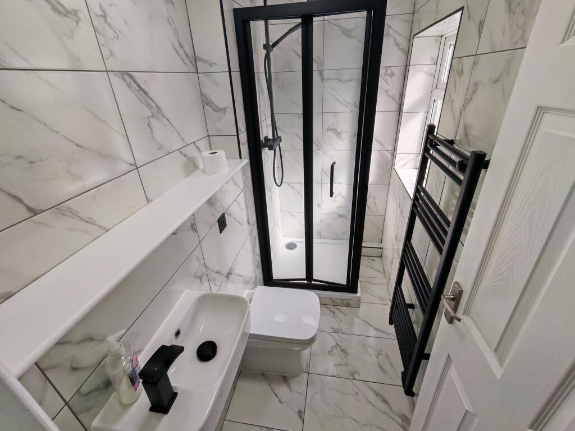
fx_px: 266
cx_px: 288
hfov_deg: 94.5
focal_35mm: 16
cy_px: 216
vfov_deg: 78.1
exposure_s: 1/110
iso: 50
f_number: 2.2
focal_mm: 1.96
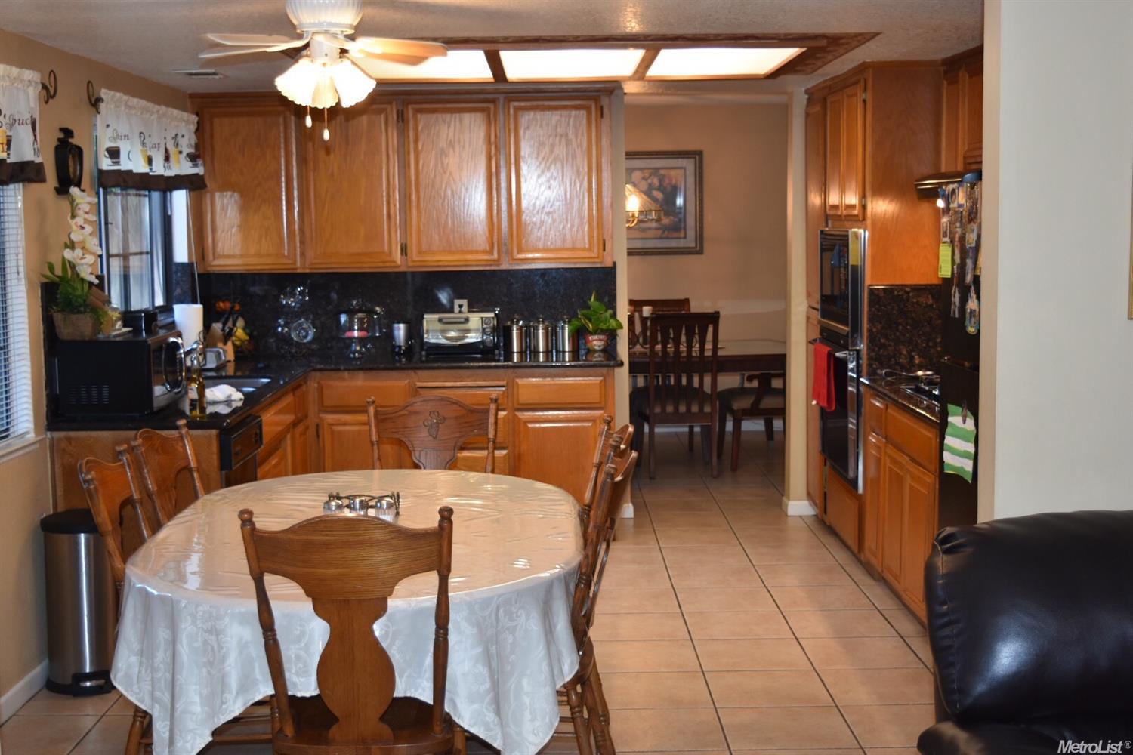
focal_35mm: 48
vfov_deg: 28.1
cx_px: 566
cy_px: 378
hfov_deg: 41.1
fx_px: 1511
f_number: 4.5
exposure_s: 1/60
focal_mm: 32
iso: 560
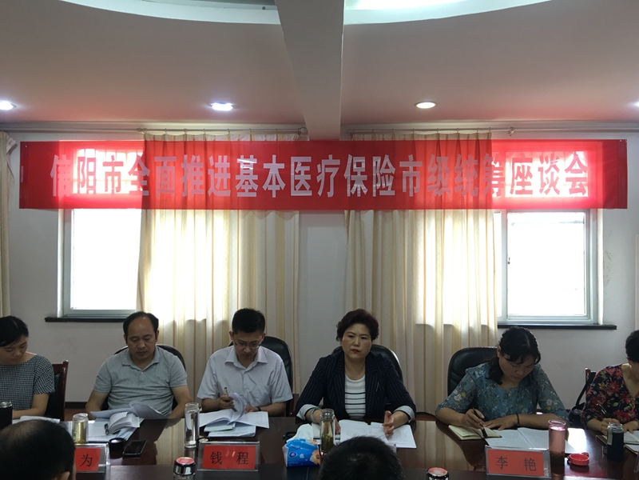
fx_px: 535
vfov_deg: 48.2
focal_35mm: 29
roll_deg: -0.6
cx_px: 320
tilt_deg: +0.4
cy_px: 240
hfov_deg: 61.7
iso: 32
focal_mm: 4.15
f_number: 2.2
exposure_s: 1/17
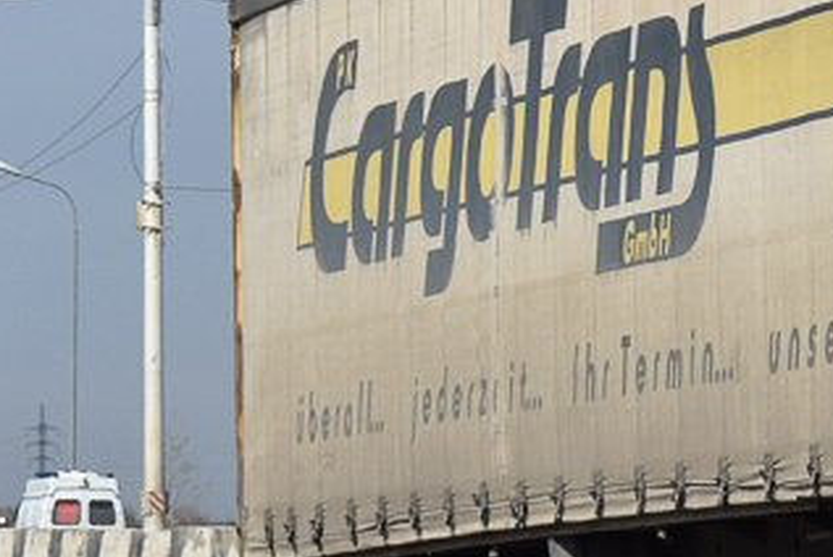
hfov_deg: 6.5
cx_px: 1335
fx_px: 7223
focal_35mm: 312
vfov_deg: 4.4
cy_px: -8
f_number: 8
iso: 200
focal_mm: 55
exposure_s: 1/1250
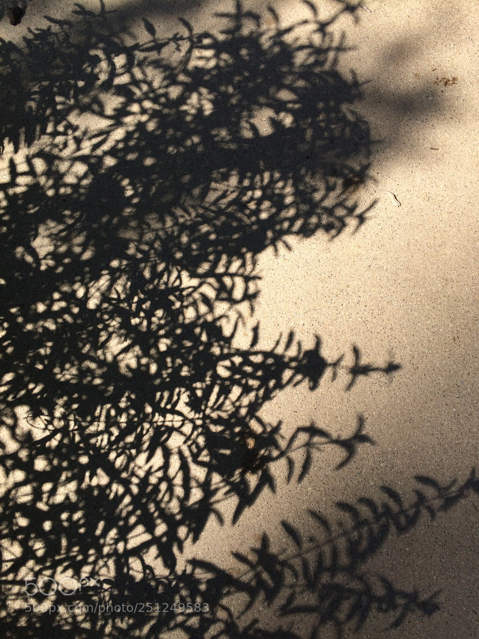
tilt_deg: -82.6
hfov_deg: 48.2
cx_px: 240
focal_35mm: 29
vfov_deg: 61.7
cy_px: 320
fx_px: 535
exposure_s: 1/1244
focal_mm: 4.15
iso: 32
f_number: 2.2
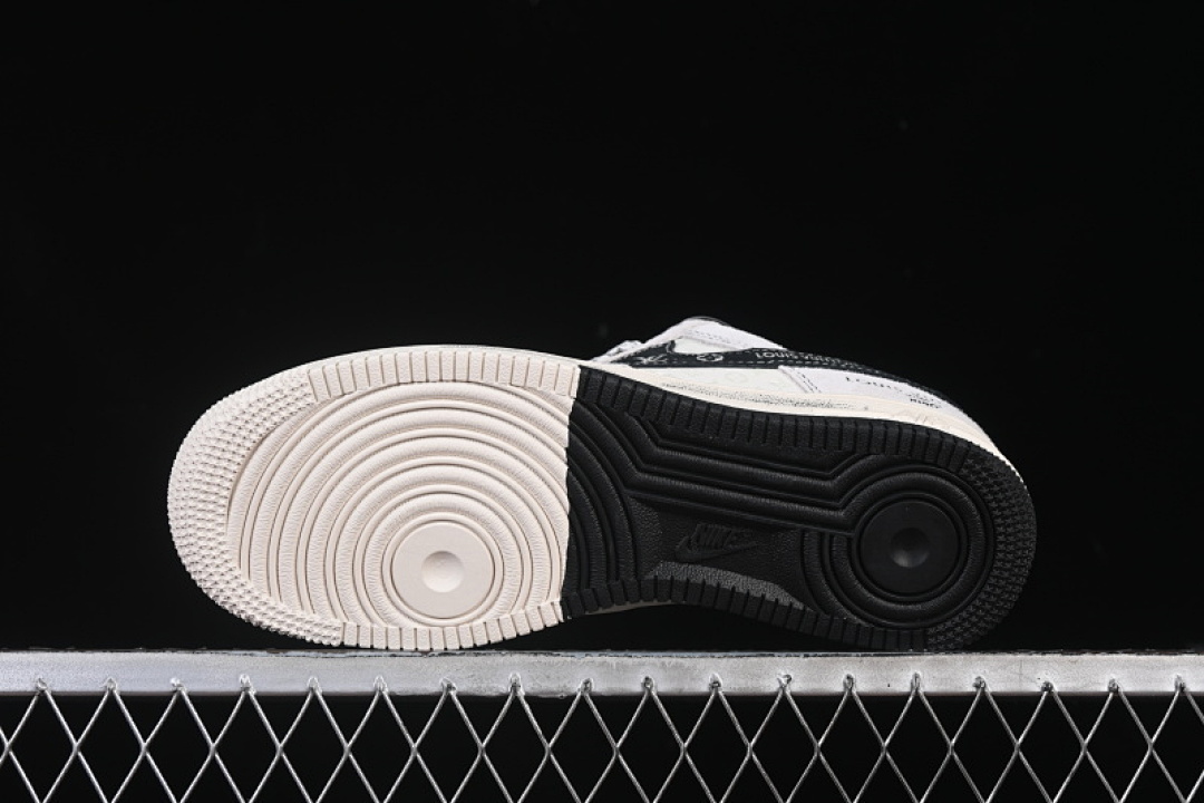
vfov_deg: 18.2
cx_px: 602
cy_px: 402
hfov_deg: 27.0
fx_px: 2508
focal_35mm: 75
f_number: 8
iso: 160
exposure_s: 1/80
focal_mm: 50
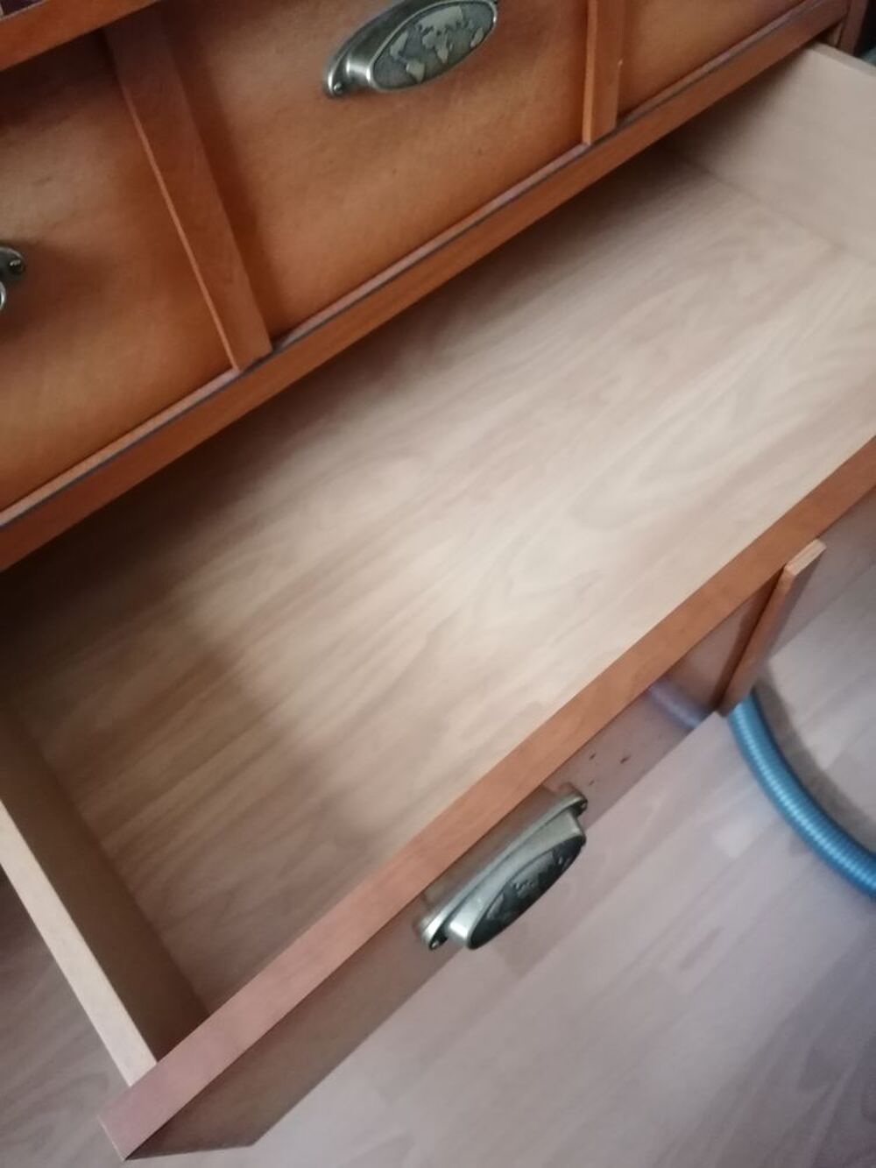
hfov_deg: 51.4
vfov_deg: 65.3
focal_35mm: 27
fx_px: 911
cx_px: 438
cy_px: 584
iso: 2000
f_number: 1.8
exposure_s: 1/14.3
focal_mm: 4.75
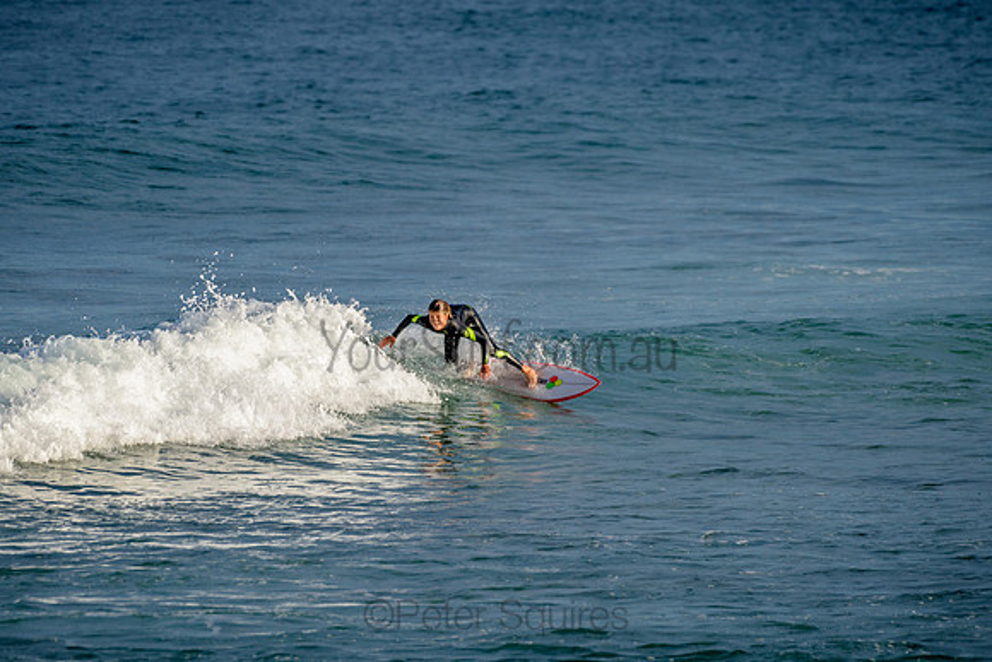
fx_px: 16869
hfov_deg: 3.4
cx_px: 496
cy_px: 331
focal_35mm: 612
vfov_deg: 2.2
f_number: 5.6
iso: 160
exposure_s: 1/1250
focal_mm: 500
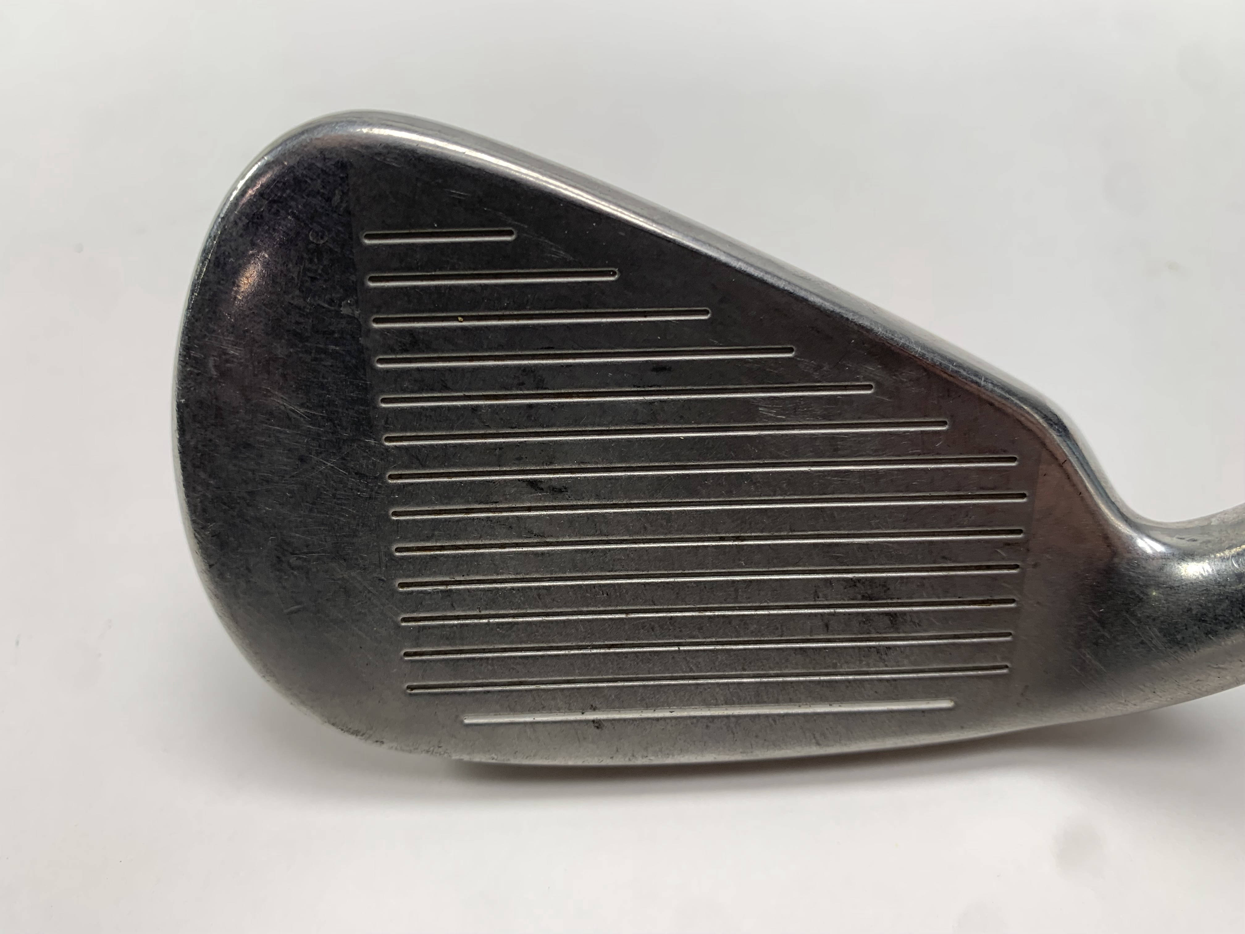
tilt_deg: -45.3
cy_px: 467
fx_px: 935
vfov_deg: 53.1
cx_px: 622
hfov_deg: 67.3
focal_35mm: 26
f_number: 1.8
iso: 50
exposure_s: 1/120
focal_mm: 4.25
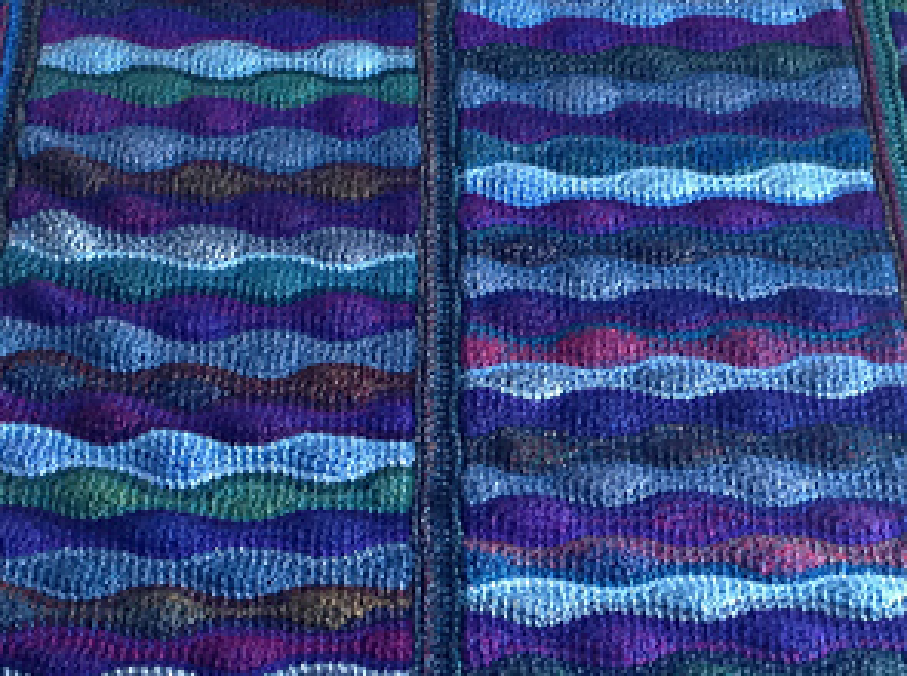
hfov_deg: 25.6
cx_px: 578
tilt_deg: -55.4
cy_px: 436
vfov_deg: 19.3
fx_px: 1987
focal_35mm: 76
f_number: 2.4
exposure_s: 1/15
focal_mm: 4.28
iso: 200
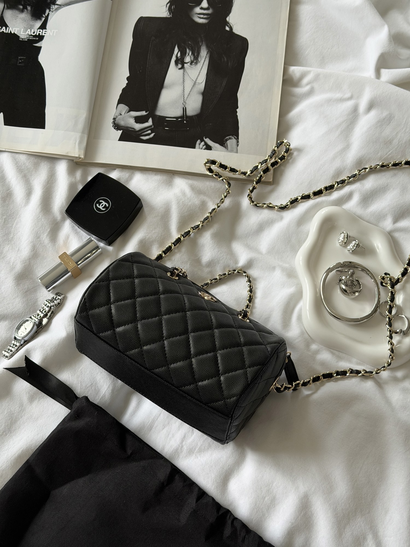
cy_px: 274
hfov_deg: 30.3
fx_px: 758
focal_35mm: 48
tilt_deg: -69.0
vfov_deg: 39.7
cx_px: 205
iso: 100
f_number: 1.78
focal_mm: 6.76
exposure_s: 1/68
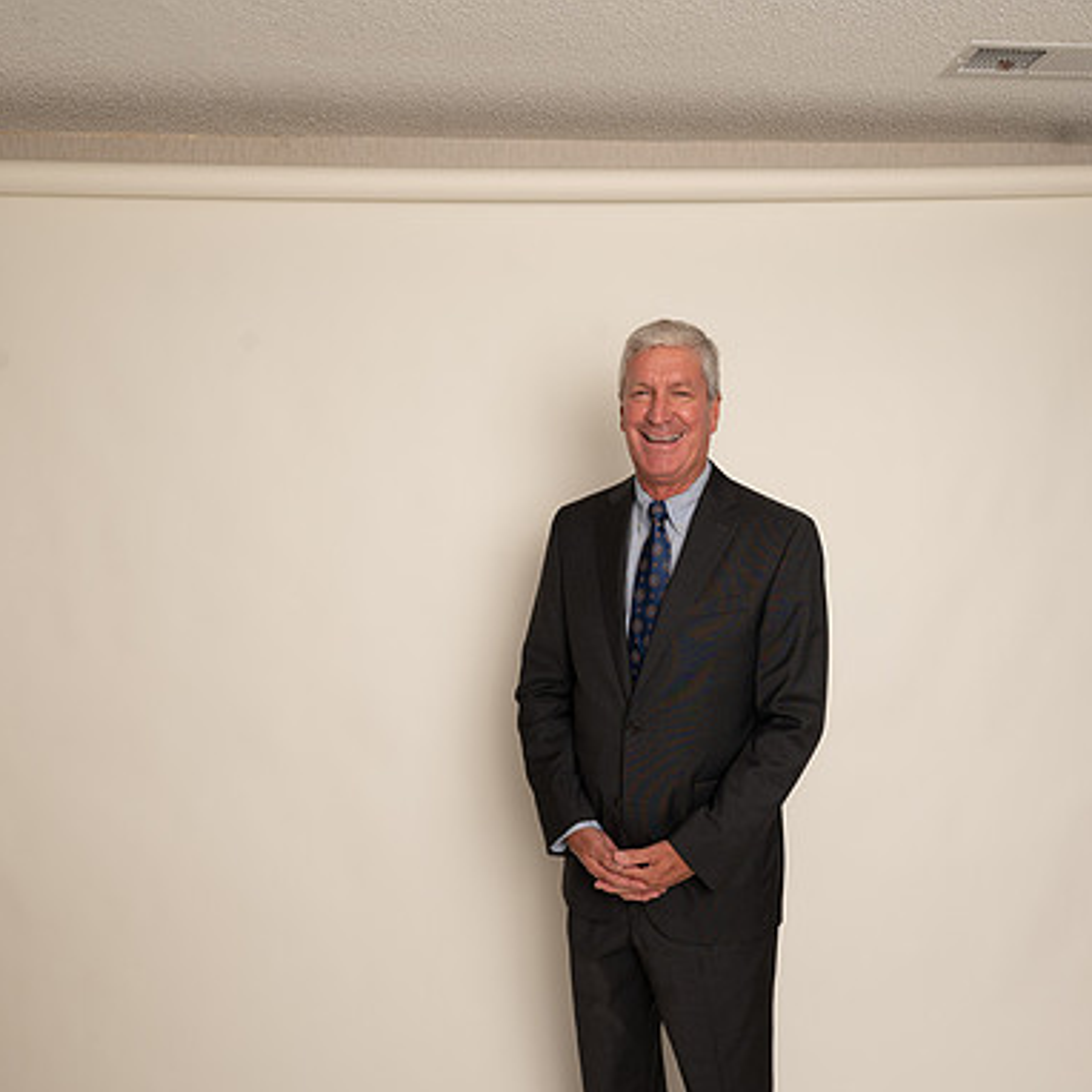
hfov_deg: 52.0
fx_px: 1106
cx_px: 677
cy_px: 550
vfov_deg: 52.5
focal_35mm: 31
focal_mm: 24
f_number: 6.3
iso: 125
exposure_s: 1/200
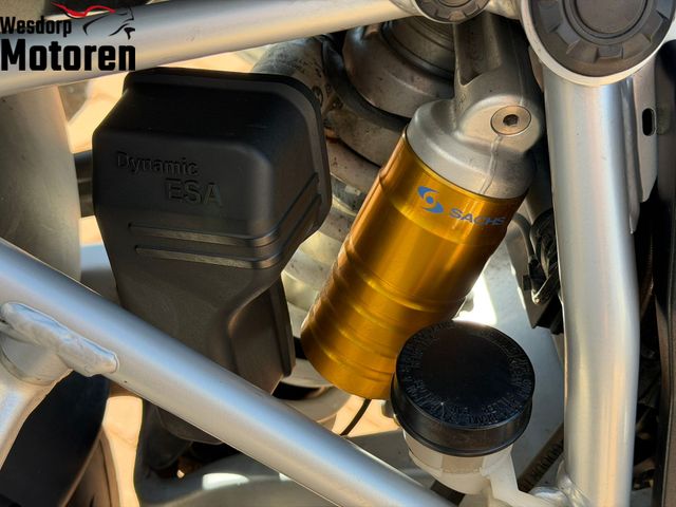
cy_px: 254
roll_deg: -2.2
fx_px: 937
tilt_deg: -39.9
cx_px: 338
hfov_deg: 39.7
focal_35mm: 48
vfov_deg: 30.3
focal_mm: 6.76
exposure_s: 1/266
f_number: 1.78
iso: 80
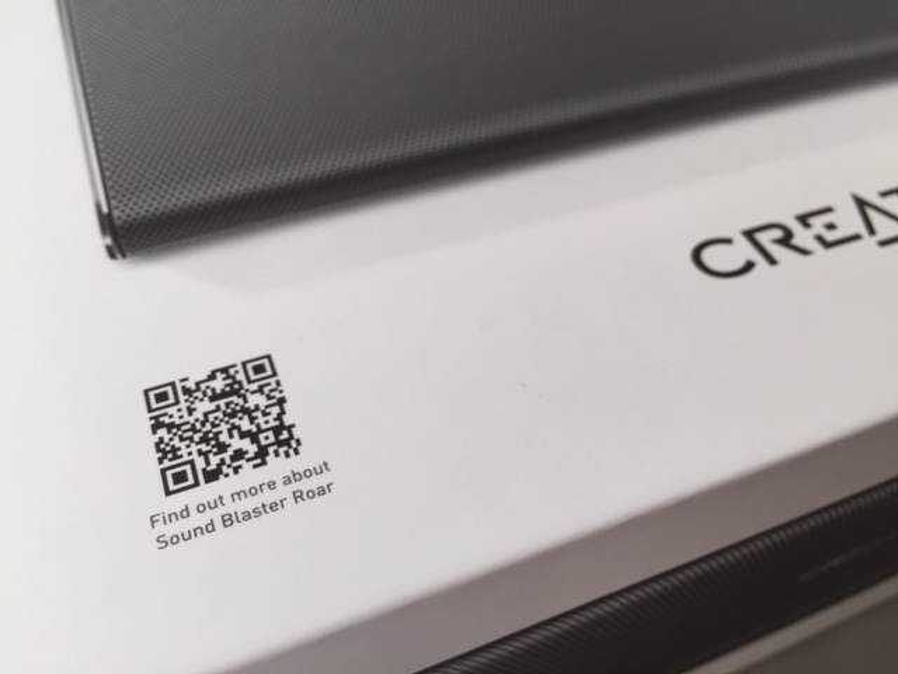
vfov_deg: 48.2
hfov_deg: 61.7
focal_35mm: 29
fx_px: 752
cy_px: 337
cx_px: 449
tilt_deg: -48.9
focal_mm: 4.15
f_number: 2.2
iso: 40
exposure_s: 1/120
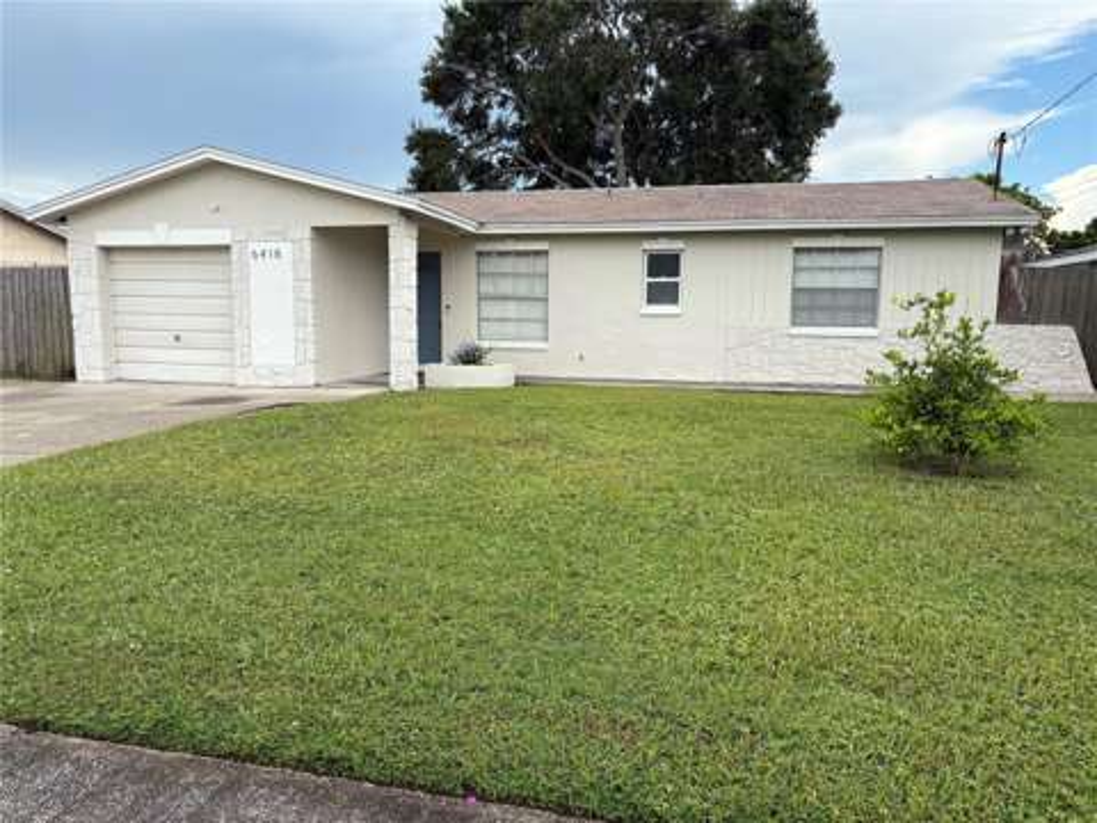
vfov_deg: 53.1
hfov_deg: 67.3
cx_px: 548
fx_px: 824
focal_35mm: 26
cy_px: 412
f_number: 1.6
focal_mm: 5.96
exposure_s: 1/1848
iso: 50
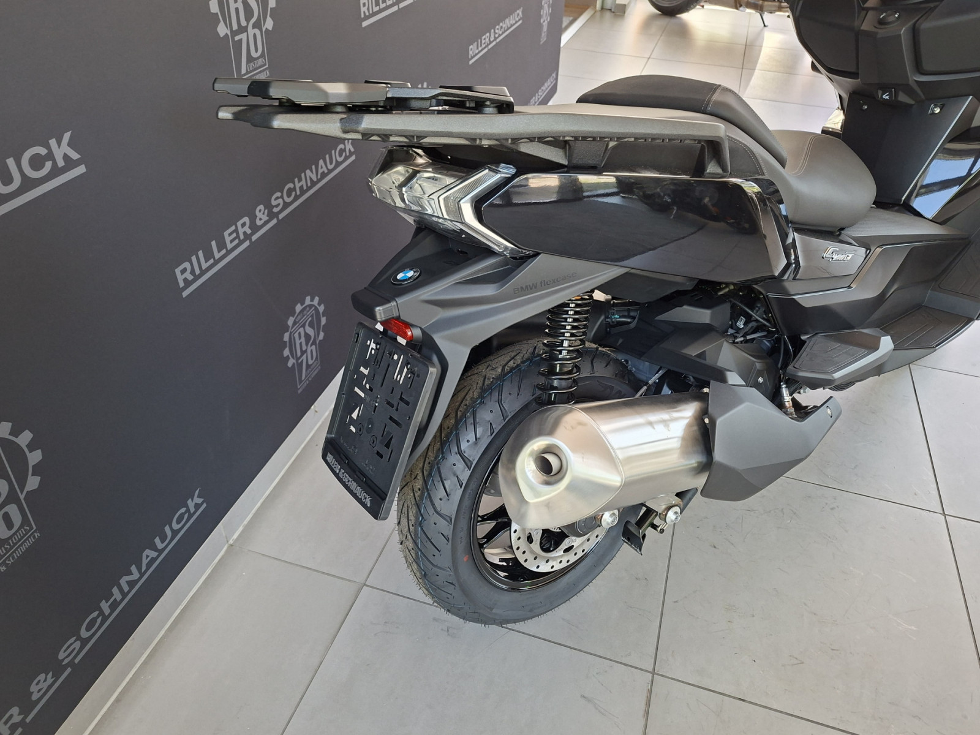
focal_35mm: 23
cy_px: 368
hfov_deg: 73.9
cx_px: 490
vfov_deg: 58.9
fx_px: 651
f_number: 1.8
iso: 250
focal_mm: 5.54
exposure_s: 1/120
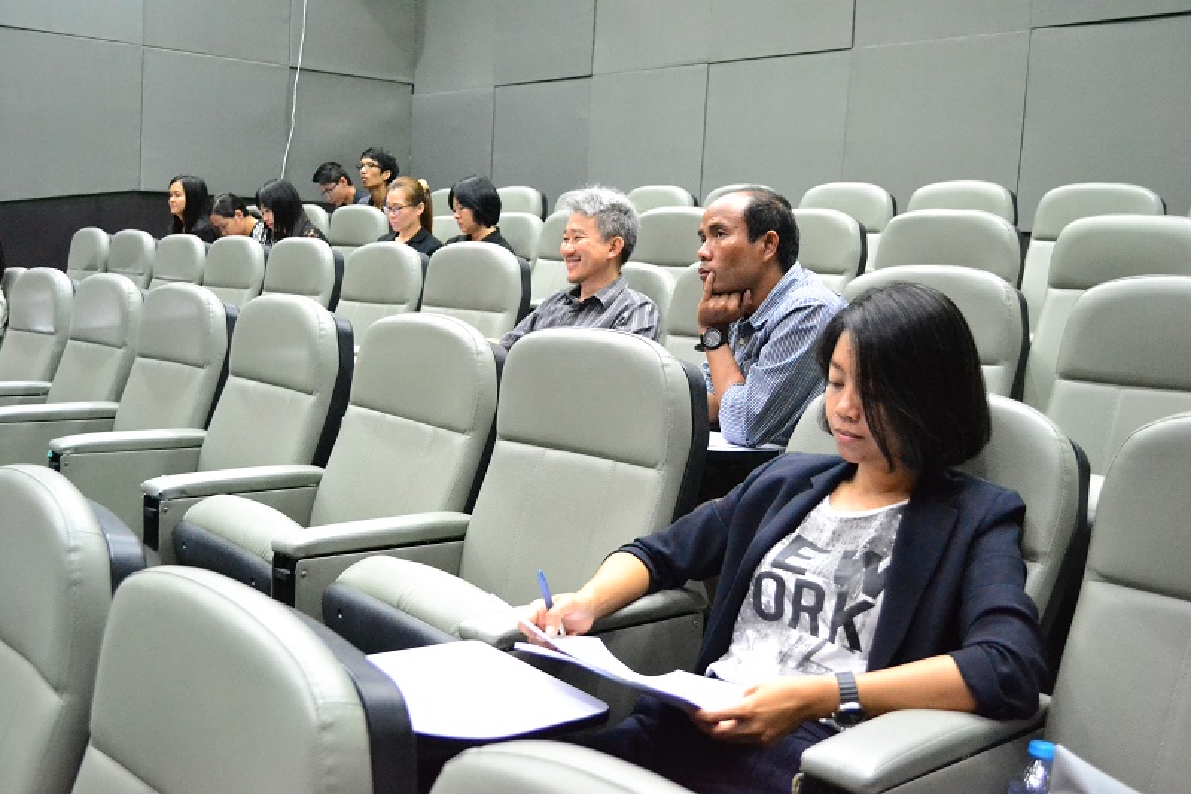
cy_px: 397
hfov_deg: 53.1
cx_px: 596
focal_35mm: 36
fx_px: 1191
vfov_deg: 36.9
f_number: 4
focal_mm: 24
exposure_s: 1/30
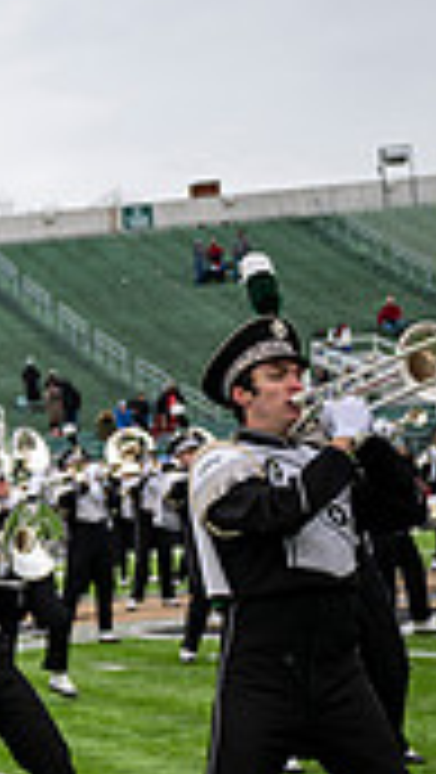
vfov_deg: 18.4
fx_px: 2359
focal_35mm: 115
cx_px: -715
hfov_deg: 9.1
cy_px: 655
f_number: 2.8
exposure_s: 1/500
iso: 100
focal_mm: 32.5
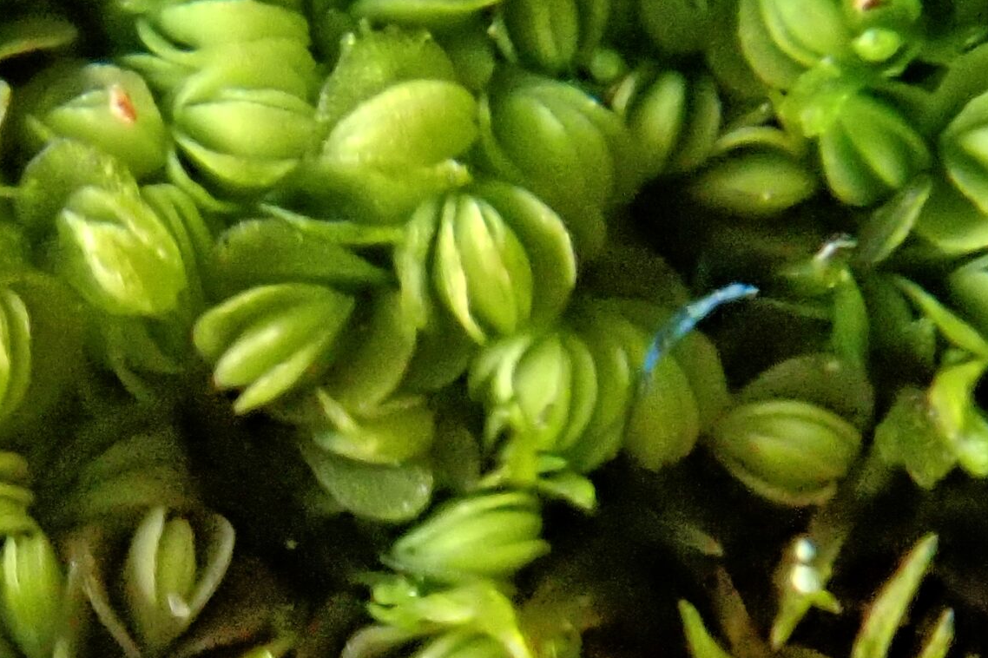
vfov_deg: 6.4
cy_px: 595
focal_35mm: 213
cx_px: 65
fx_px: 5844
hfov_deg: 9.6
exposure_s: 1/8
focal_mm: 16.5
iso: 1600
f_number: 6.3
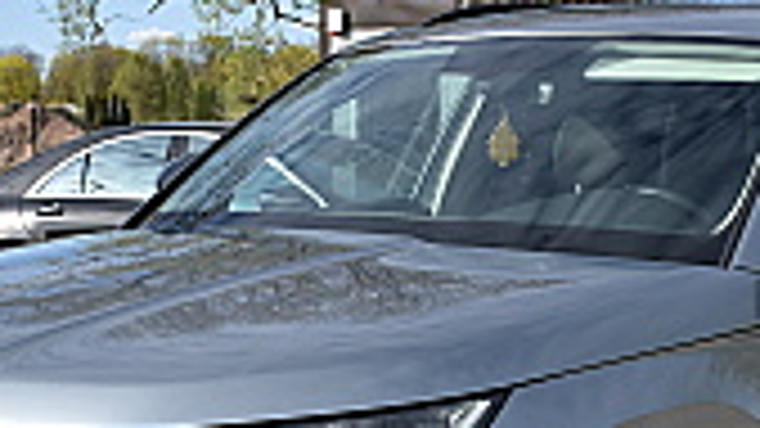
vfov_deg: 12.8
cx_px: 463
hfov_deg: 22.8
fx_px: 1879
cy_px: 412
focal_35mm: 93
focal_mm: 25
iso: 200
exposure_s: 1/500
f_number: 8
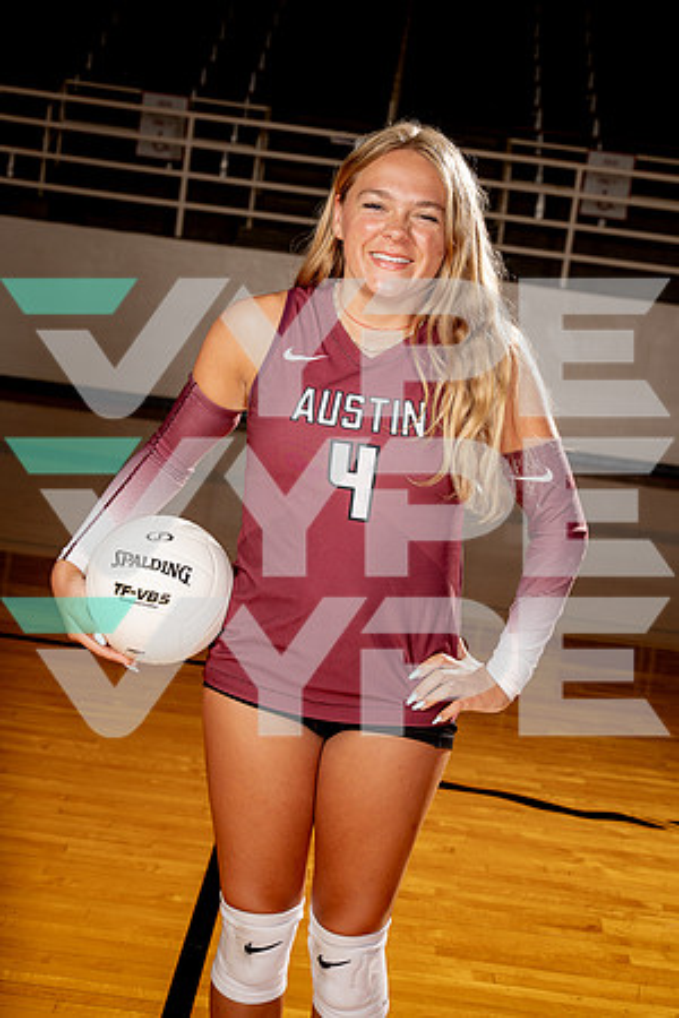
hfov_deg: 19.5
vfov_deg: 28.8
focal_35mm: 70
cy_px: 509
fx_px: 1980
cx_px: 340
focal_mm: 70
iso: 100
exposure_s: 1/250
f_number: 8
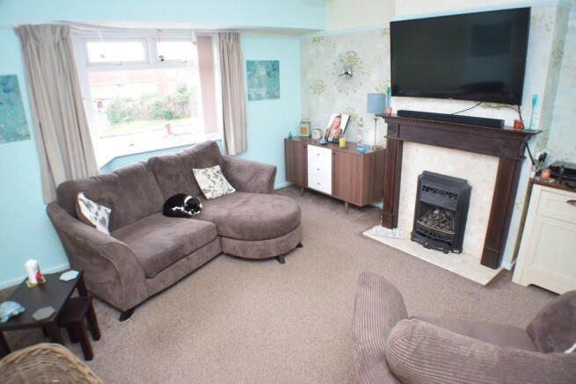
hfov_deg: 67.4
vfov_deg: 48.0
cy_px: 192
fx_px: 432
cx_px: 288
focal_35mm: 27
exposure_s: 1/60
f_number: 3.5
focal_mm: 18
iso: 900
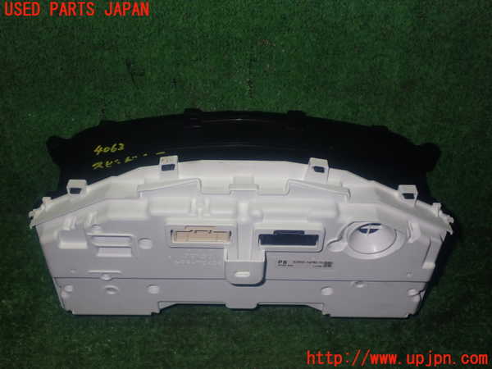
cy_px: 184
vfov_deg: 35.1
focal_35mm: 41
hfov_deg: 45.8
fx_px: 583
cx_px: 246
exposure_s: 1/40
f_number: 8
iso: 400
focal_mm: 7.31
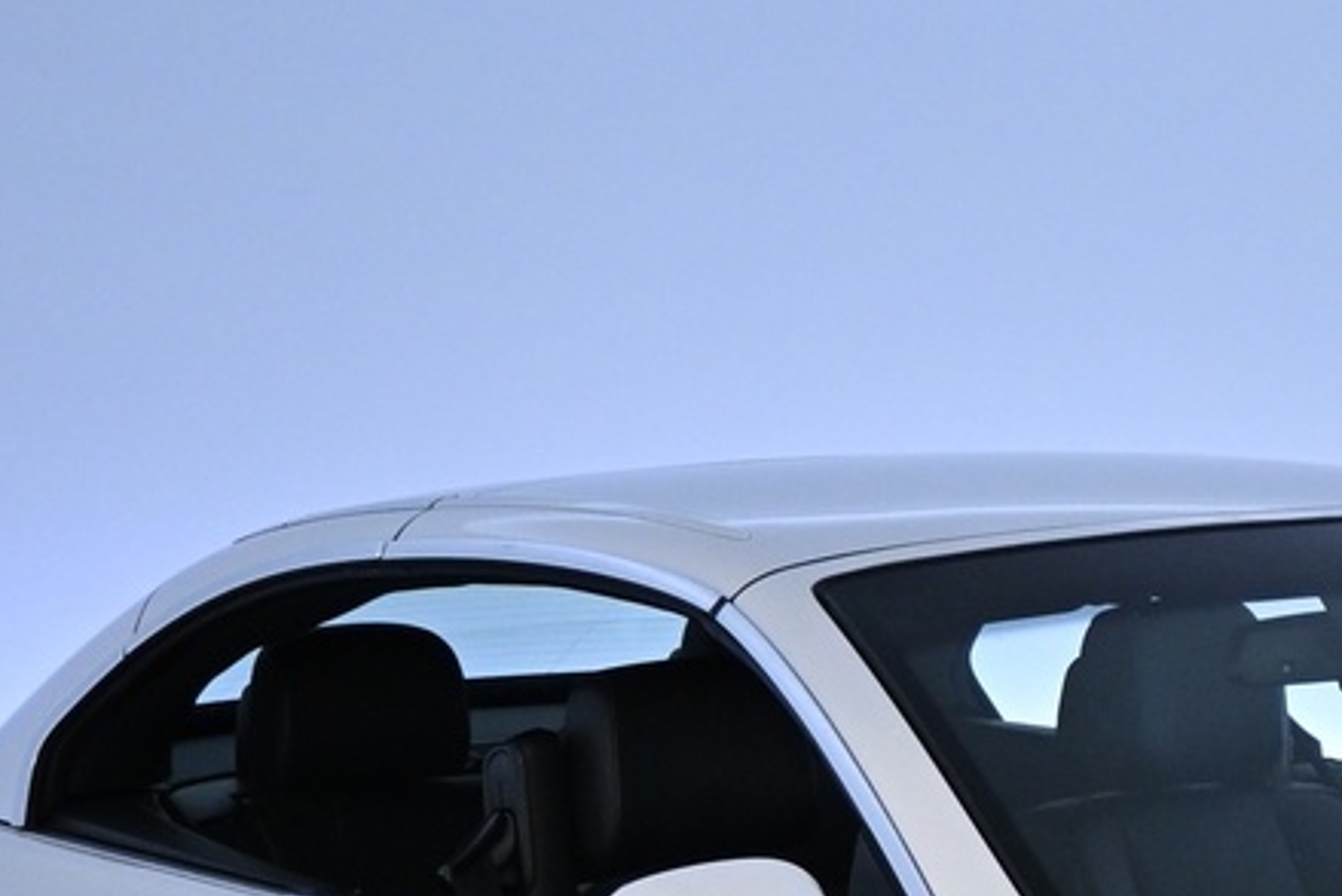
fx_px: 4024
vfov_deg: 12.4
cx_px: 1559
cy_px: 1125
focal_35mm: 108
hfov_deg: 18.1
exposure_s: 1/125
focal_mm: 19.5
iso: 1100
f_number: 3.8
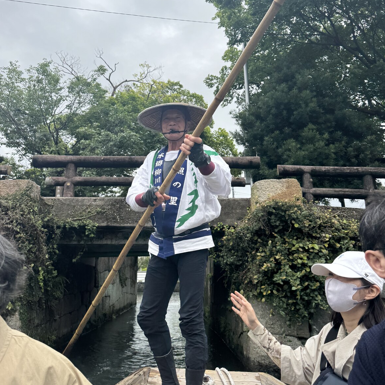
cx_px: 190
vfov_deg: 55.3
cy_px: 159
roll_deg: -1.2
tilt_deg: +19.2
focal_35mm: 29
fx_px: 365
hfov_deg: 55.6
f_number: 1.78
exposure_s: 1/3247
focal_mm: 6.76
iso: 80
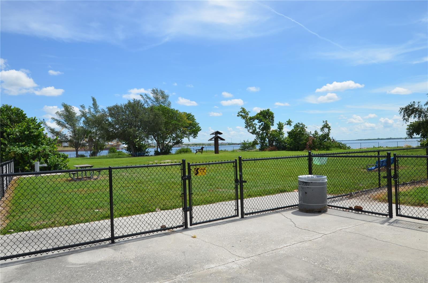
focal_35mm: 24
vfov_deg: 52.9
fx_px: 285
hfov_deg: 73.9
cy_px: 142
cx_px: 214
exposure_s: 1/320
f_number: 9
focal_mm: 16
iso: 100
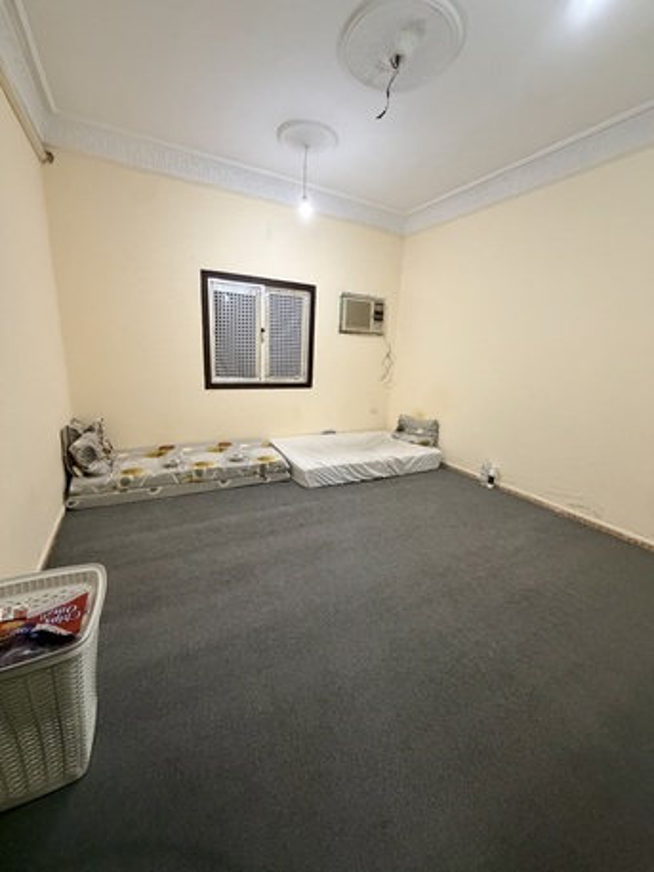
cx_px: 327
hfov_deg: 85.7
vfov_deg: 102.0
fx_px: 353
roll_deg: -2.6
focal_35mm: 14
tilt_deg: -14.0
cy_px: 436
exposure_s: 1/60
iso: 500
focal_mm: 2.22
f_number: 2.2
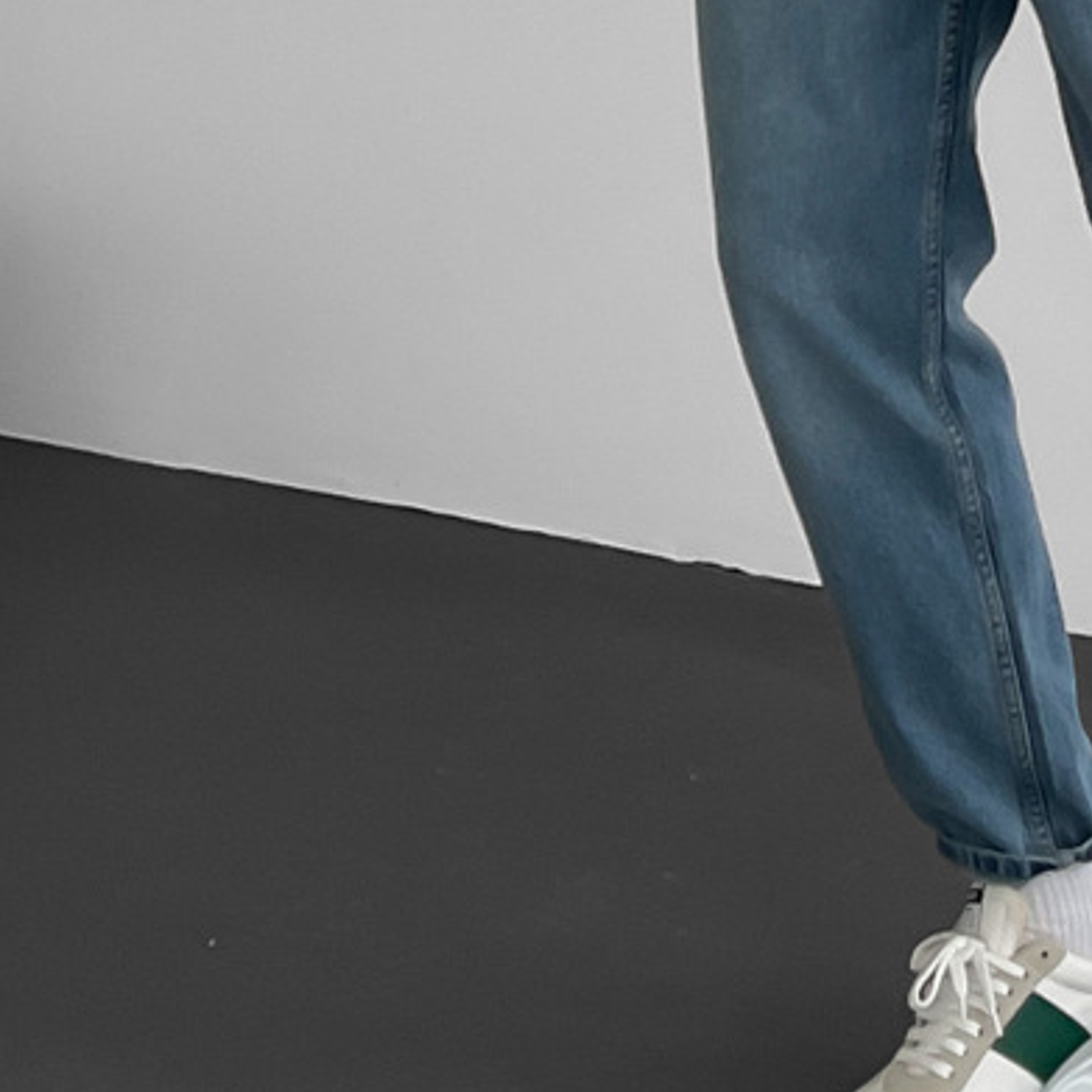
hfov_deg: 16.3
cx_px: 1003
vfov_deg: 15.0
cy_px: -684
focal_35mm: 105
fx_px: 3747
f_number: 1.8
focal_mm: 3
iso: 32
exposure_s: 1/120
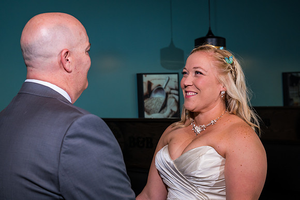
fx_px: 583
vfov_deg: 19.4
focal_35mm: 70
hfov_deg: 28.9
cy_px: 100
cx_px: 150
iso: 1600
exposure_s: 1/250
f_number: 5.6
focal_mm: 70
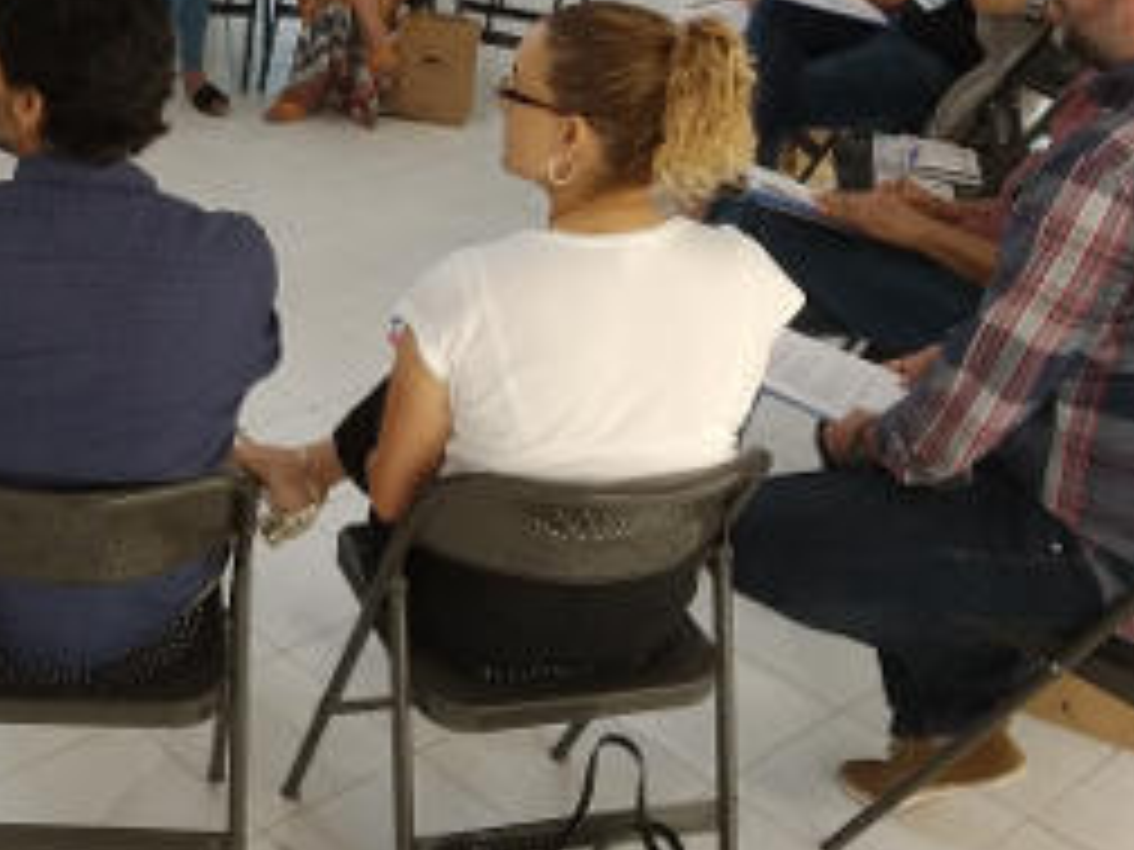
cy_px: 216
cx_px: 137
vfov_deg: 26.2
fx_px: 1802
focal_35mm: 55
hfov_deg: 33.3
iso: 400
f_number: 2.2
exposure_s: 1/20
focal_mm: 3.82
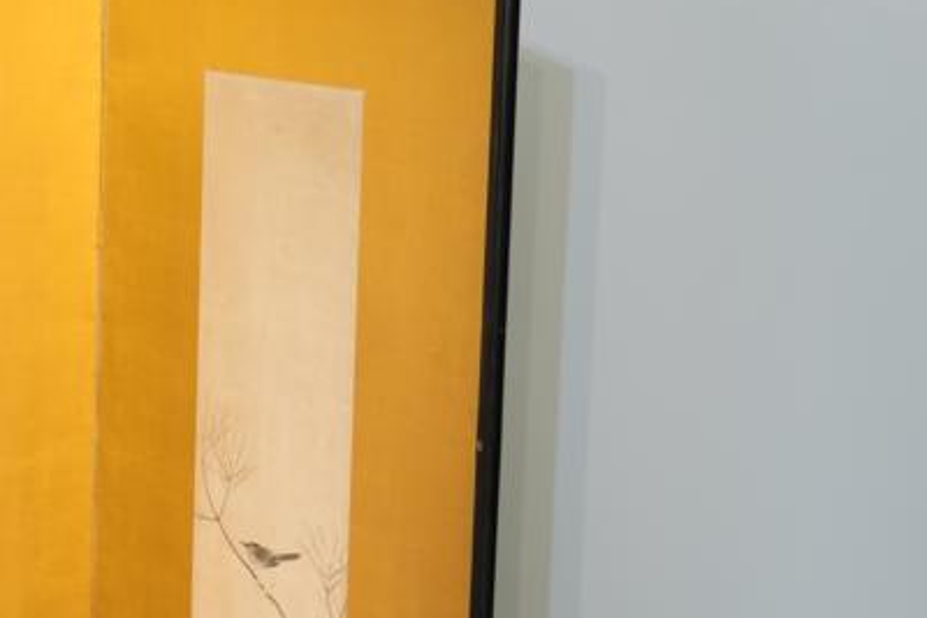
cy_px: 566
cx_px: 67
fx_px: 3142
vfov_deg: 11.2
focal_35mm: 122
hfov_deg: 16.5
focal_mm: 45
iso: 400
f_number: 4
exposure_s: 1/50
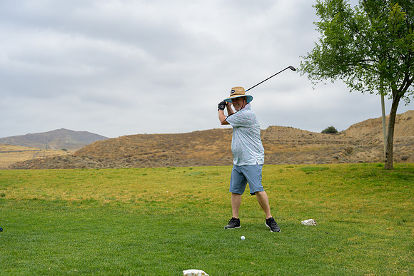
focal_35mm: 44
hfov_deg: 44.5
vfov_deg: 30.5
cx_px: 207
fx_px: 506
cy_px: 138
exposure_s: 1/4000
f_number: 4
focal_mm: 44
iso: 800
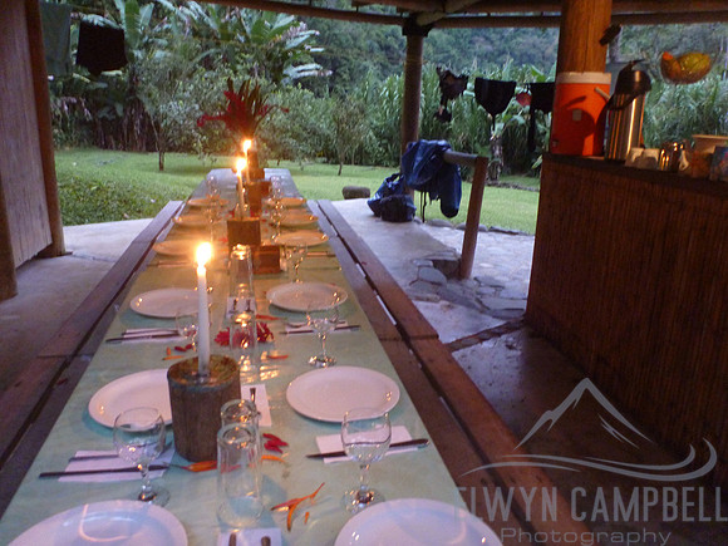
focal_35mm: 28
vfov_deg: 49.7
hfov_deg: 63.4
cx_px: 364
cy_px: 273
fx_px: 589
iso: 640
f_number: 3.3
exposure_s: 1/4
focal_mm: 4.9
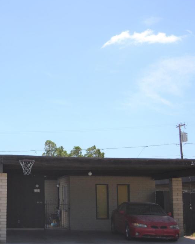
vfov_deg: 29.1
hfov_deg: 22.7
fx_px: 469
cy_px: 109
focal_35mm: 65
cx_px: 5
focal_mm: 26
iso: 100
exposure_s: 1/1000
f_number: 4.2
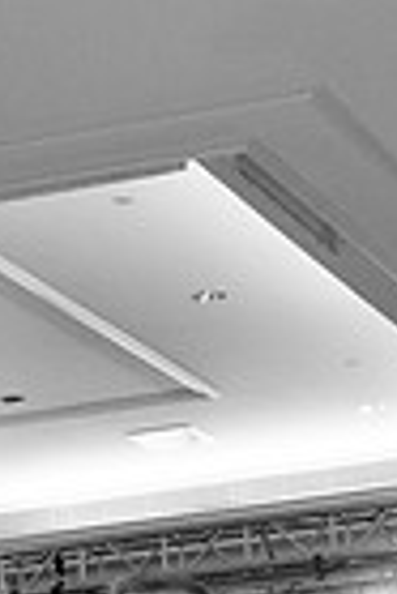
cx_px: 493
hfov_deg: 7.8
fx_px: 2887
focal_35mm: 175
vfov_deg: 10.8
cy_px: 1132
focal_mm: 28
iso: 5000
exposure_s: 1/80
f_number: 11
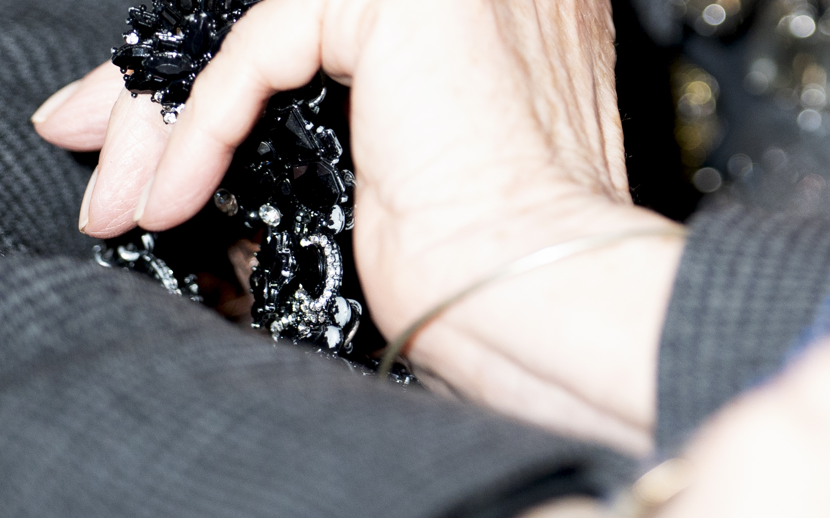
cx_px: 821
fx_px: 10811
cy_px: -426
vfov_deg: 2.7
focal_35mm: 478
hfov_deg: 4.4
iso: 640
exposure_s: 1/320
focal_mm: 135
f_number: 1.8
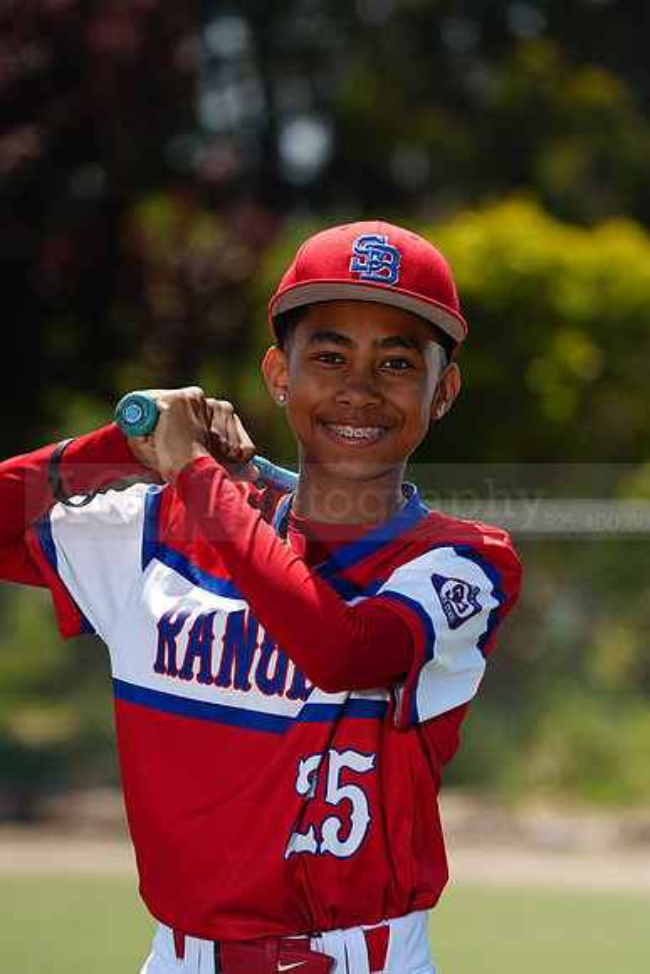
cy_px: 487
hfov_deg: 6.9
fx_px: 5413
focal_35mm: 200
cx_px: 325
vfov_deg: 10.3
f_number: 5
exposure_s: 1/250
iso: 50
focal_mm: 200
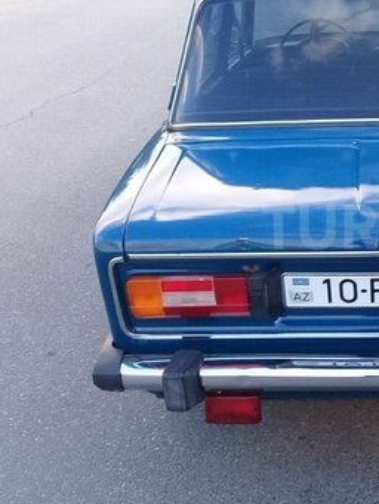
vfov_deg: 32.1
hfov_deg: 23.0
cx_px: 413
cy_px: 227
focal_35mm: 60
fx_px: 875
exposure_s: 1/100
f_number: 2.2
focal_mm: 3.3
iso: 64
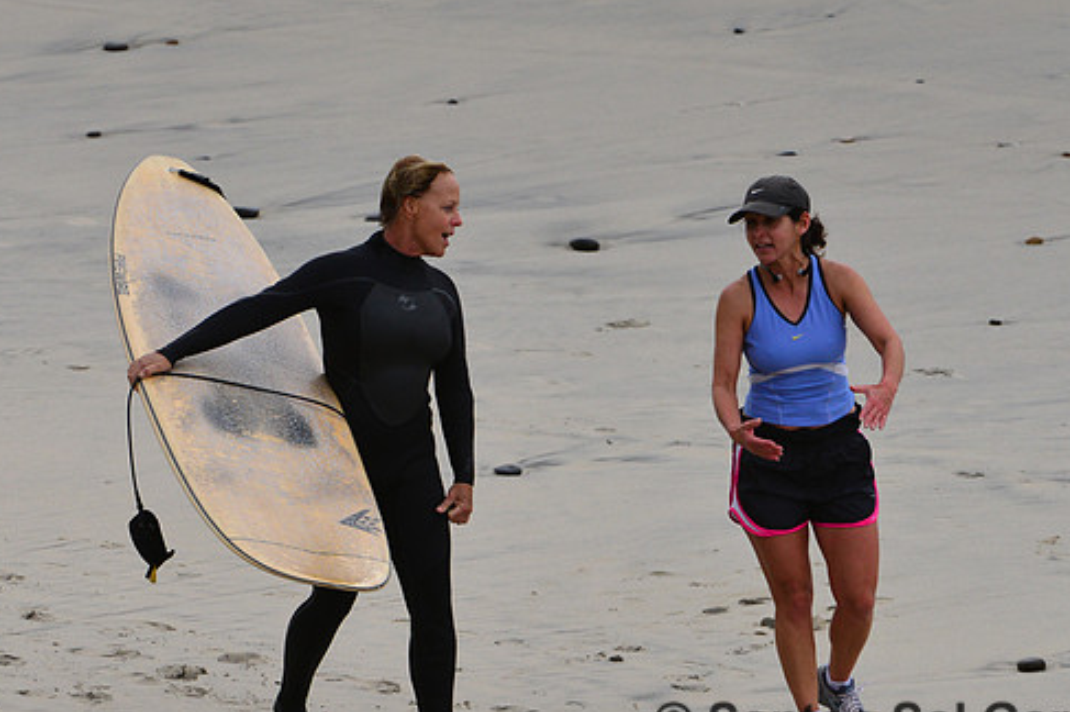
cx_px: 622
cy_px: 420
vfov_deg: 2.6
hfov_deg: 3.9
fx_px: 15563
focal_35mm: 524
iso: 1000
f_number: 10
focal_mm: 440
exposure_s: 1/500
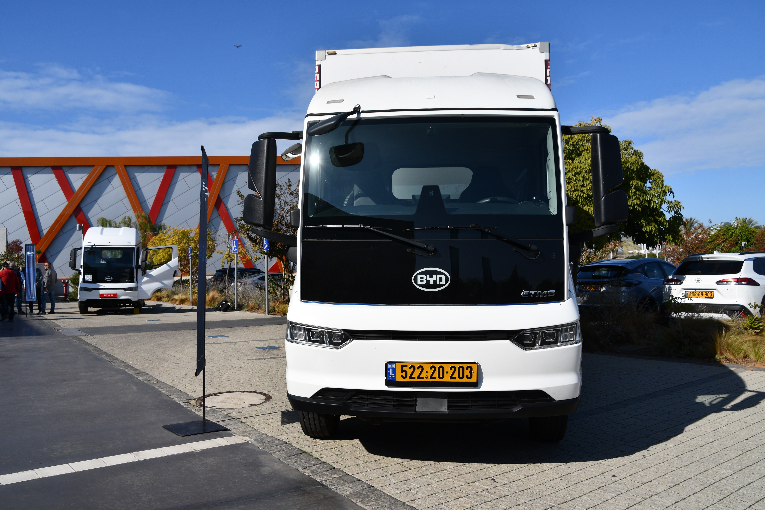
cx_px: 382
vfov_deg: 47.9
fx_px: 574
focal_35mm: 27
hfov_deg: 67.4
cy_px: 255
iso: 100
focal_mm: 18
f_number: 10
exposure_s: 1/400
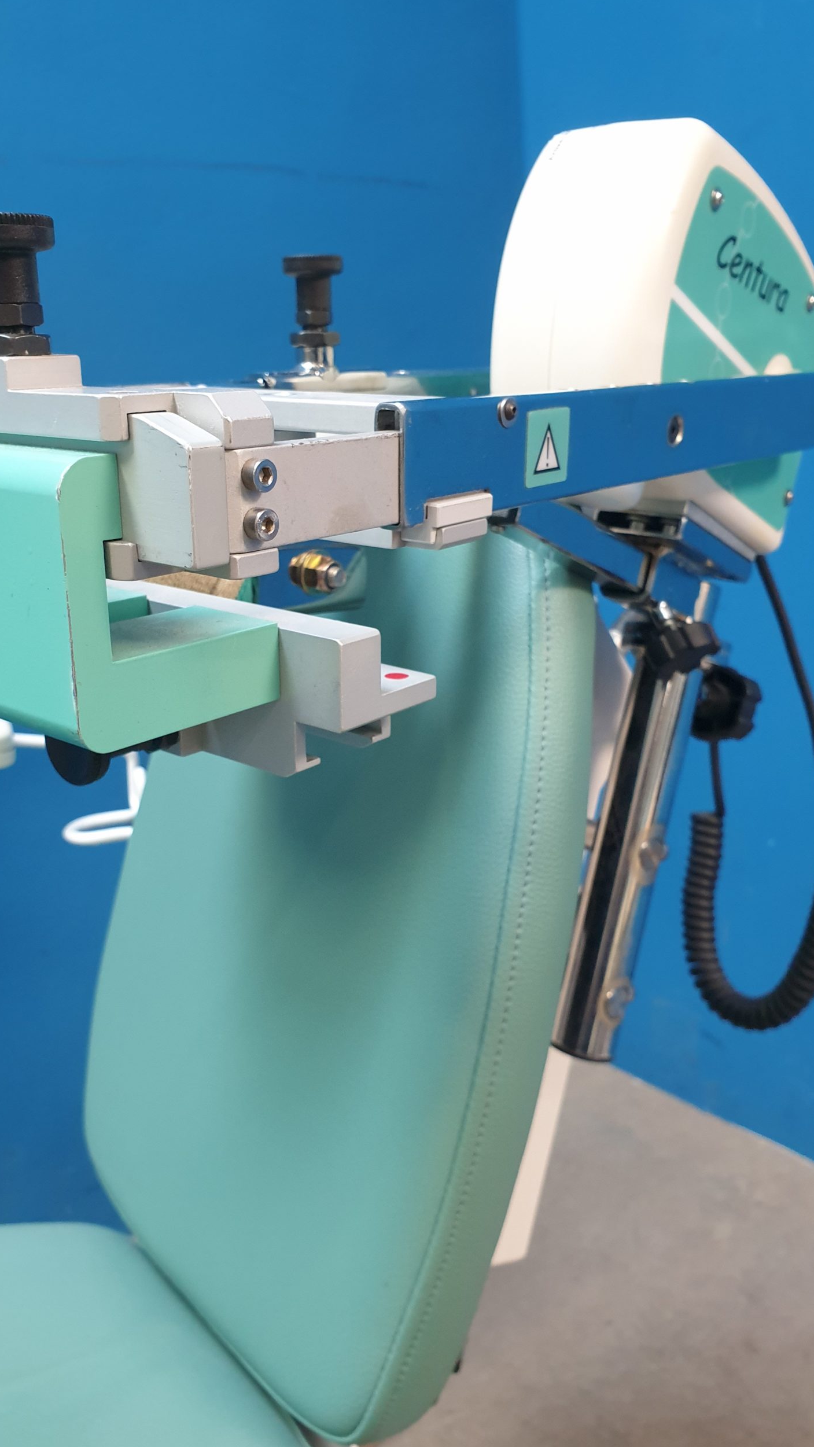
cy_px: 716
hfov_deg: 40.1
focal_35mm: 29
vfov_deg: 66.1
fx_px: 1113
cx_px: 364
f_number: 2.4
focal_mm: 4.3
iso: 320
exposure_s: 1/33
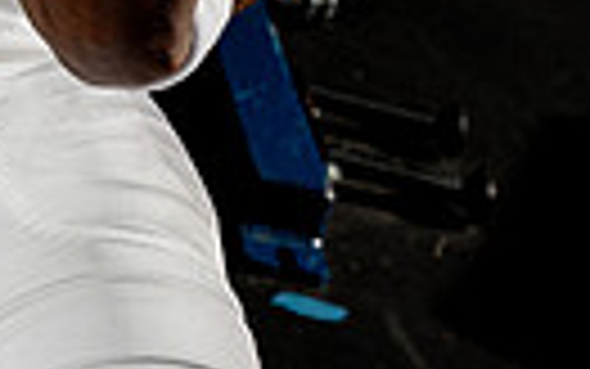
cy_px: -562
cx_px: -36
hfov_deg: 10.4
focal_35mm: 200
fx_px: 3217
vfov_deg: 6.2
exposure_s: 1/200
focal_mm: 57
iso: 500
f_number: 7.1
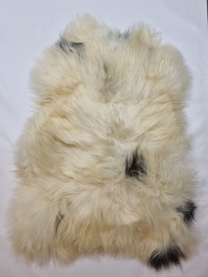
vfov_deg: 67.3
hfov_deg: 53.1
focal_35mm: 26
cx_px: 104
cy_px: 138
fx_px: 208
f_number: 1.8
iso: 125
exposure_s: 1/100
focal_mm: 5.4
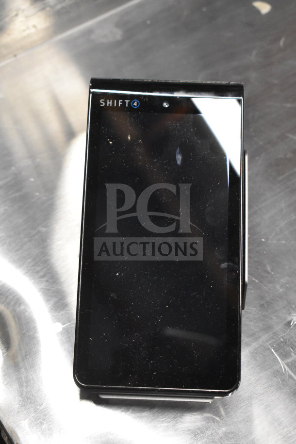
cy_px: 222
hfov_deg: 19.7
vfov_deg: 29.2
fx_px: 851
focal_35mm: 69
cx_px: 148
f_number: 5.3
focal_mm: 46
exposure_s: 1/80
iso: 4500
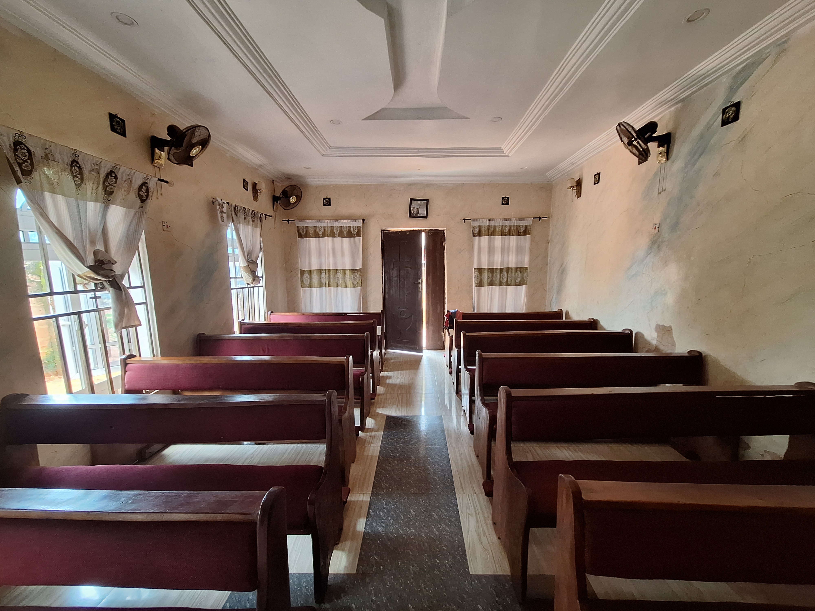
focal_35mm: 13
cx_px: 408
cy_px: 306
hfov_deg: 106.2
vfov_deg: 89.9
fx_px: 306
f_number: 2.2
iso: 125
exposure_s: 1/50
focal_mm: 1.74
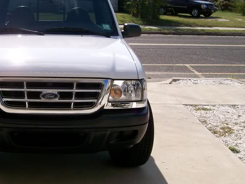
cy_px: 86
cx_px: 57
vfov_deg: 24.8
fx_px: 418
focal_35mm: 59
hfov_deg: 32.0
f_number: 4.8
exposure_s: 1/710
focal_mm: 6
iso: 80
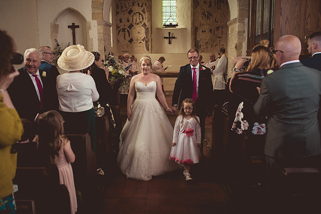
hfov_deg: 54.5
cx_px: 160
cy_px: 107
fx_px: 312
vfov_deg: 37.8
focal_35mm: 35
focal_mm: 35
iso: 500
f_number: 2.8
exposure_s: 1/100
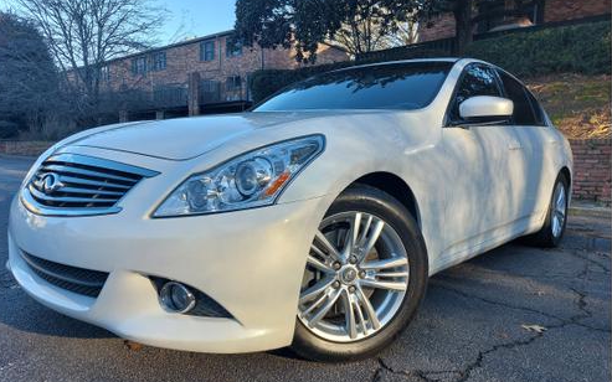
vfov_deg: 47.6
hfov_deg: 70.4
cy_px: 196
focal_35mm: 26
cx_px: 300
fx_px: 434
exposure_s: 1/187
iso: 25
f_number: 1.8
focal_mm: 5.23
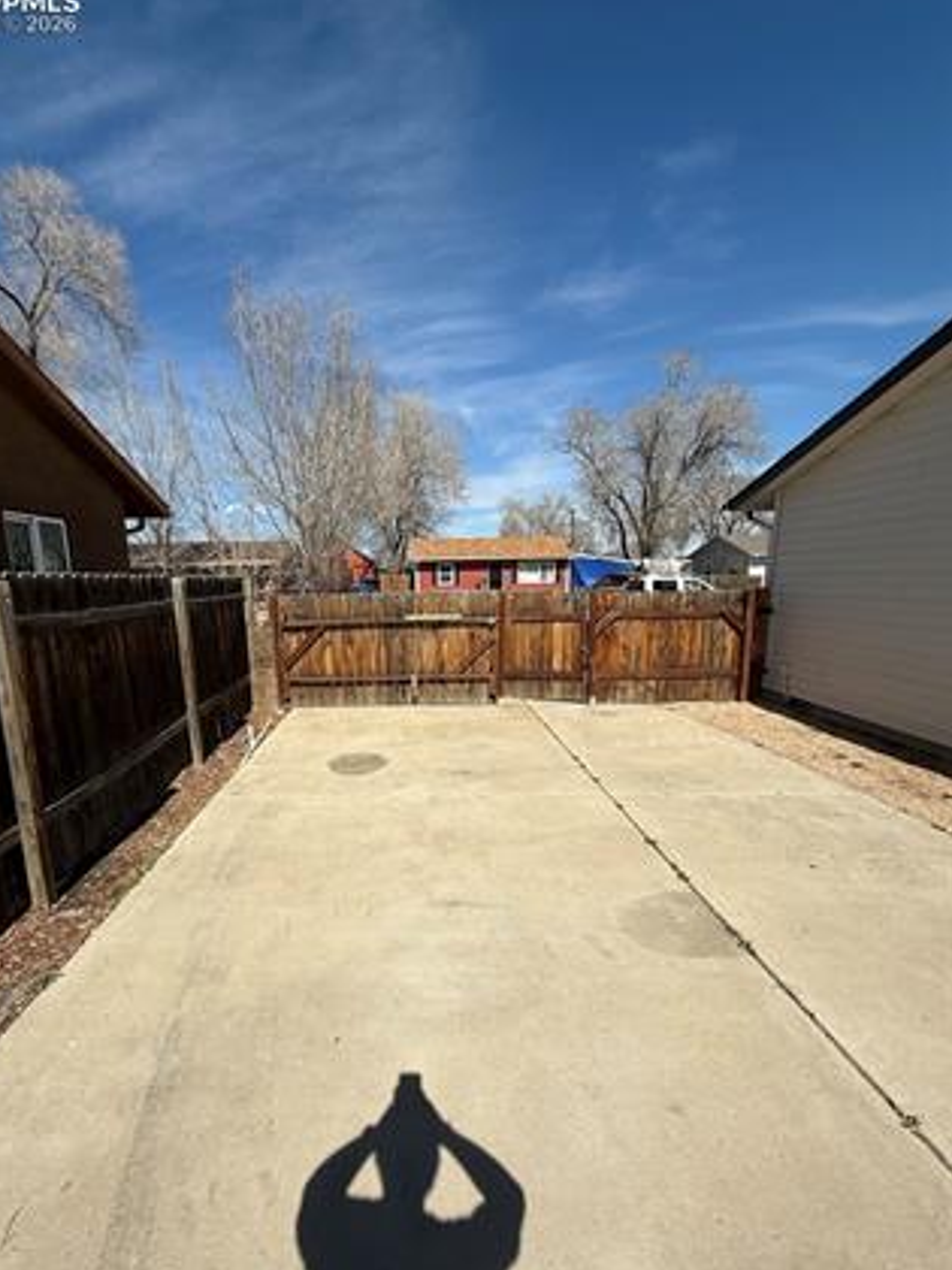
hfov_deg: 77.7
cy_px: 698
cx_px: 411
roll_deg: +0.1
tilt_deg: -10.4
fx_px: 587
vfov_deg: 94.2
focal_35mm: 16
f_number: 2.2
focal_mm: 2.22
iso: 50
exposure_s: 1/3891
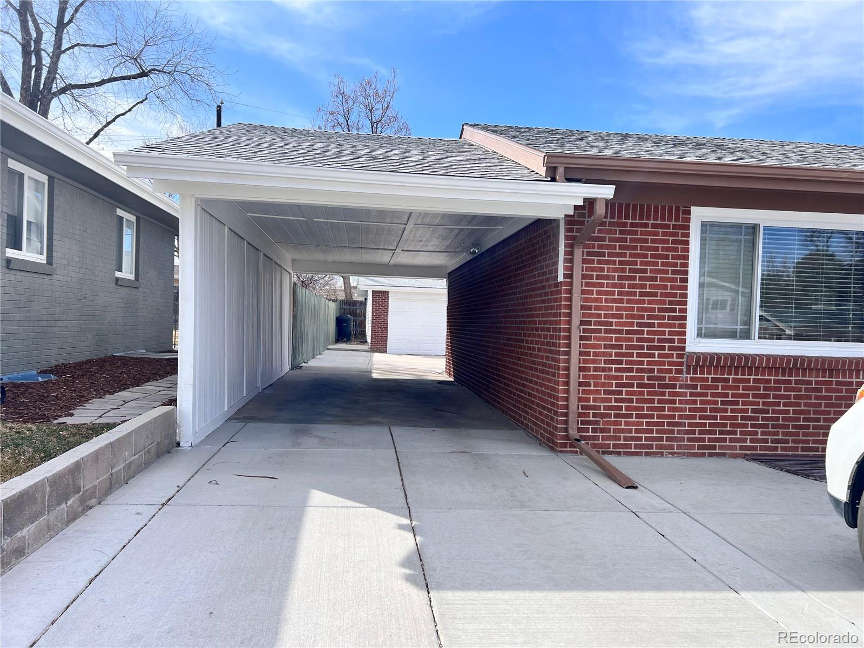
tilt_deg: -1.2
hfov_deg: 67.3
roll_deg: -2.2
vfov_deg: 53.1
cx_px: 432
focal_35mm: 26
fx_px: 649
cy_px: 324
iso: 50
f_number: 1.5
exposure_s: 1/2994
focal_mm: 5.7
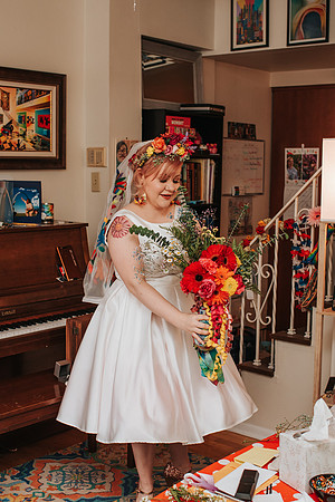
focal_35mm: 52
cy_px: 251
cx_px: 176
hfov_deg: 25.8
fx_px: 732
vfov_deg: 37.9
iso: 800
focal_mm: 35
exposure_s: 1/160
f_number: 4
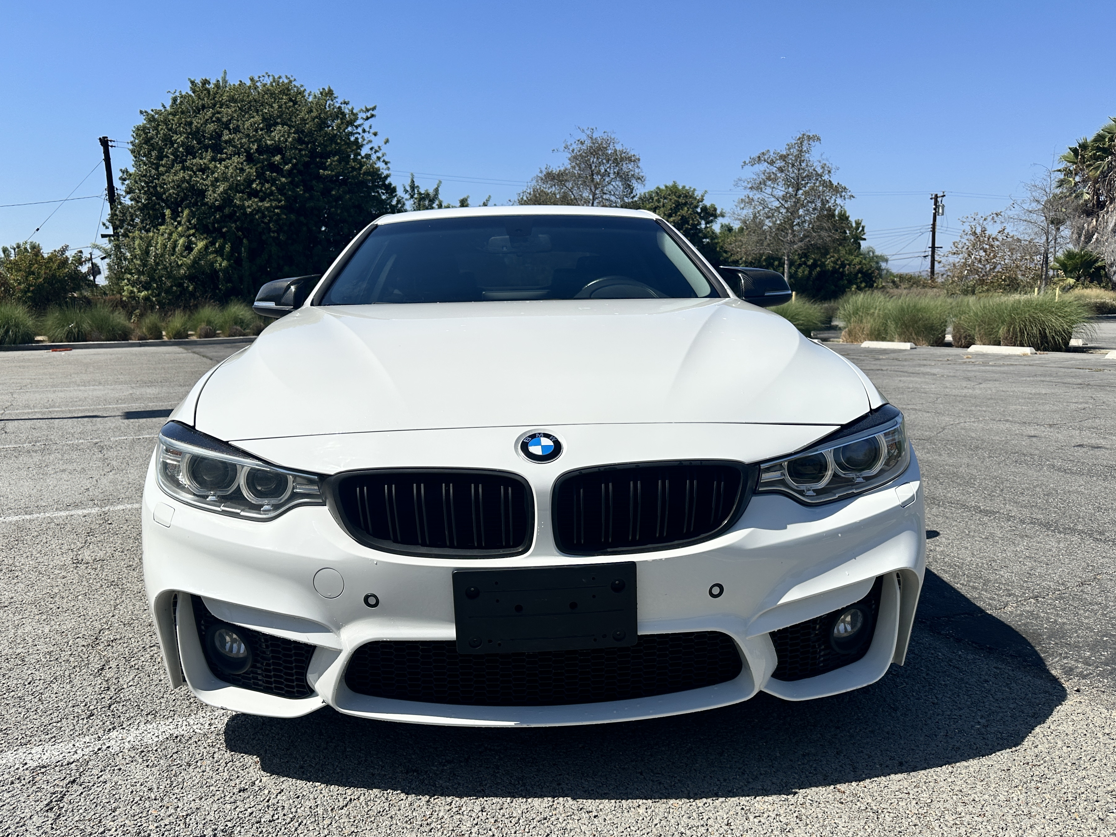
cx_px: 537
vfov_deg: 51.3
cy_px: 449
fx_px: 870
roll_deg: -0.9
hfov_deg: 65.3
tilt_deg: -8.9
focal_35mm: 27
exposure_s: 1/9709
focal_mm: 6.86
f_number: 1.78
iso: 80
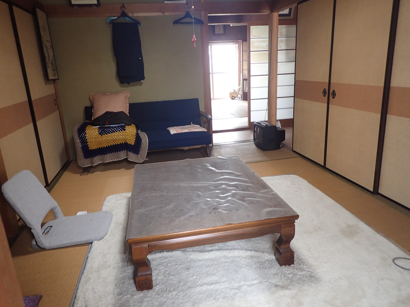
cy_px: 154
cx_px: 205
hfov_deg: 69.4
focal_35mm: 25
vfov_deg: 54.9
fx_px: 296
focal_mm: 4.5
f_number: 2
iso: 250
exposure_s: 1/30
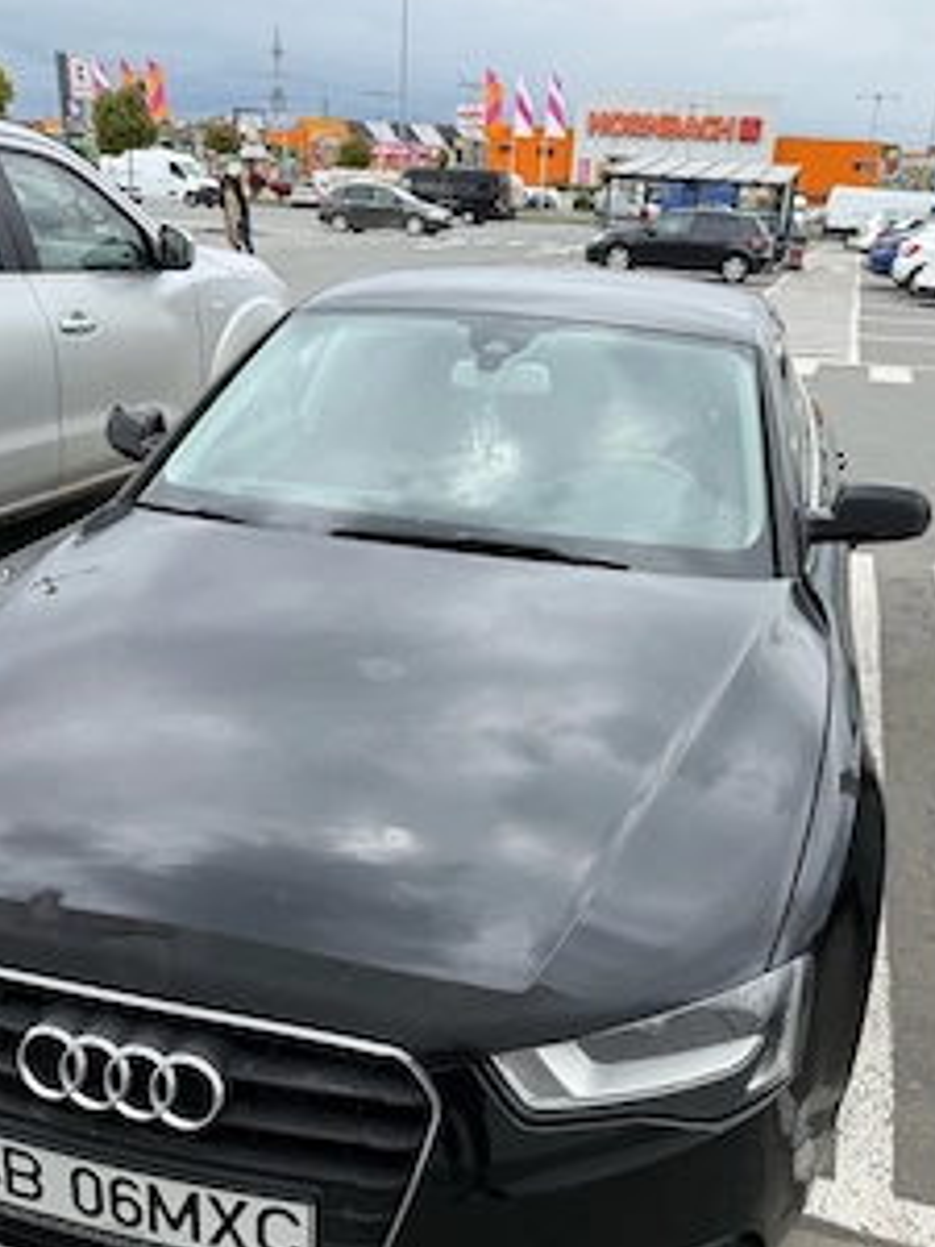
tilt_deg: -25.3
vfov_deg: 56.4
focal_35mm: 32
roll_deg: -4.1
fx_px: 1152
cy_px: 748
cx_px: 482
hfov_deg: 44.2
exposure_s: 1/1727
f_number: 1.78
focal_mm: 6.76
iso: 80
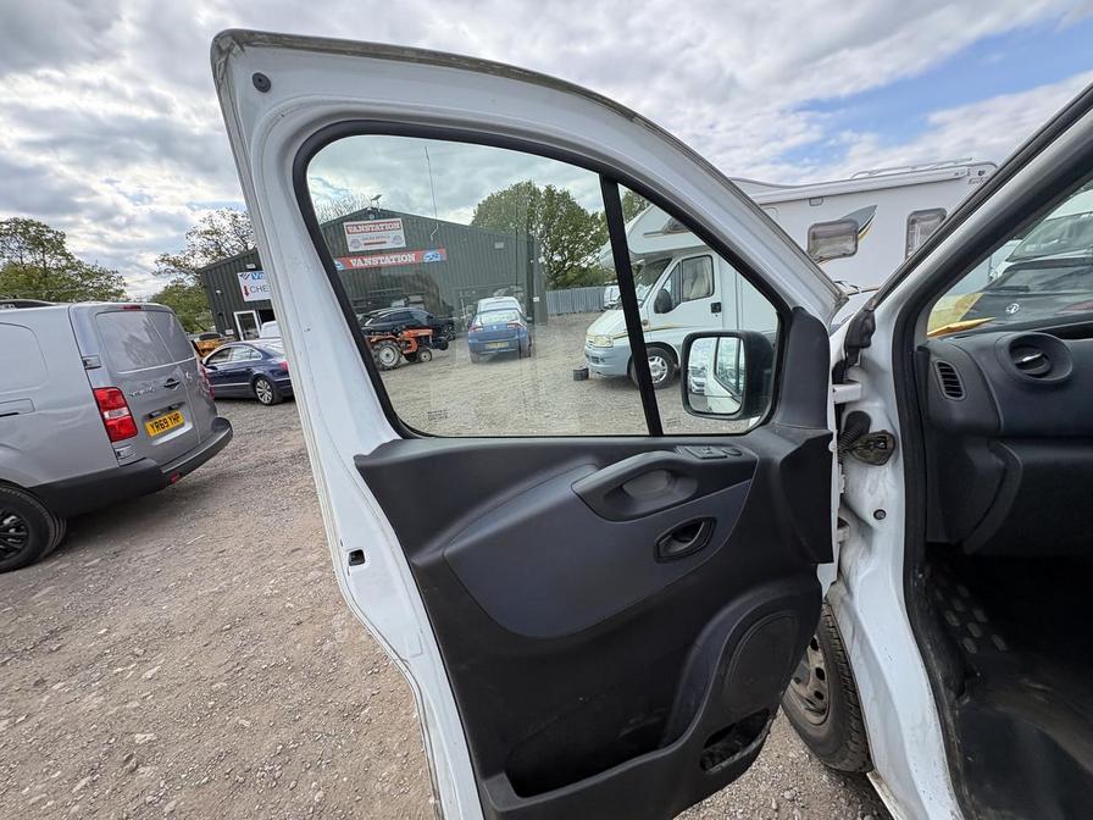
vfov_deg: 85.7
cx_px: 546
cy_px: 410
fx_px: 442
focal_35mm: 14
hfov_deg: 102.1
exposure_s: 1/470
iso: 50
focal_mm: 2.22
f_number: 2.2
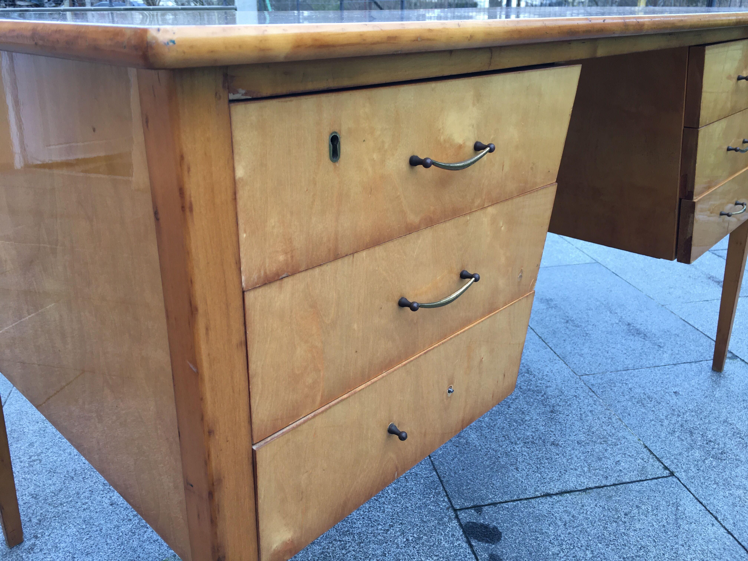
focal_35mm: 29
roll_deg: +0.2
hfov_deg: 61.7
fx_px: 627
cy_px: 280
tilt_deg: -23.3
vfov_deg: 48.2
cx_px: 374
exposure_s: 1/100
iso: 40
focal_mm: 4.15
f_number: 2.2
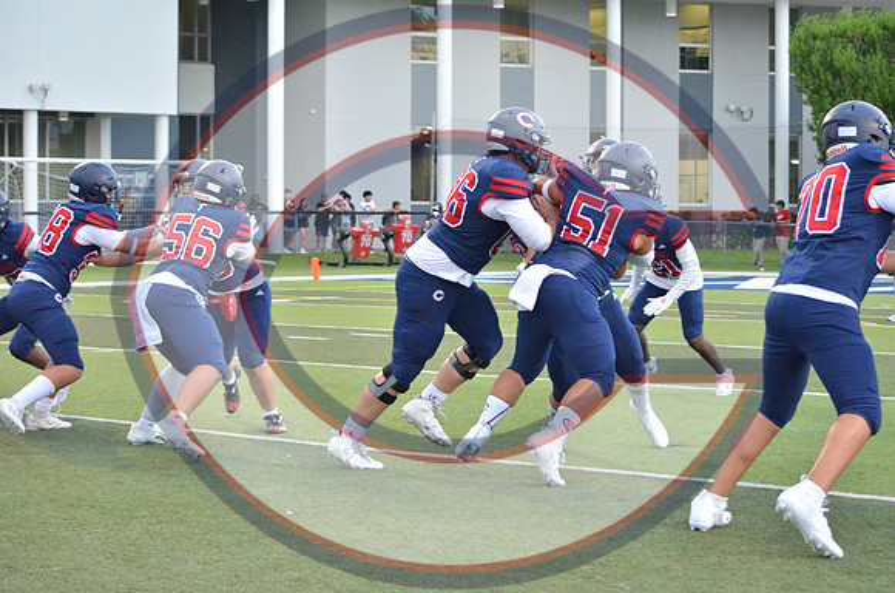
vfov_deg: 16.5
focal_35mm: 82
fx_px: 2047
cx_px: 448
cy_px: 296
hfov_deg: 24.7
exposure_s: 1/500
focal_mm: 55
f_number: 4.5
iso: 3200
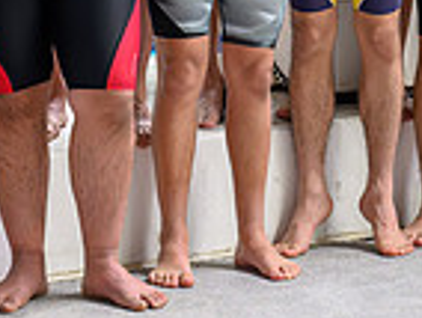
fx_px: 2662
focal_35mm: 218
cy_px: -225
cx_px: 384
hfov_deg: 9.0
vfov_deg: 6.7
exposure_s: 1/100
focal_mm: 40
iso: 1600
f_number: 5.6
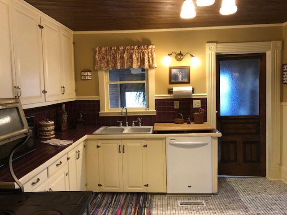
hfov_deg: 63.4
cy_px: 108
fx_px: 232
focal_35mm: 28
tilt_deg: -4.3
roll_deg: +1.6
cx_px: 144
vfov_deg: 49.7
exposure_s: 1/15
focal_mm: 3.99
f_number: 1.8
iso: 80
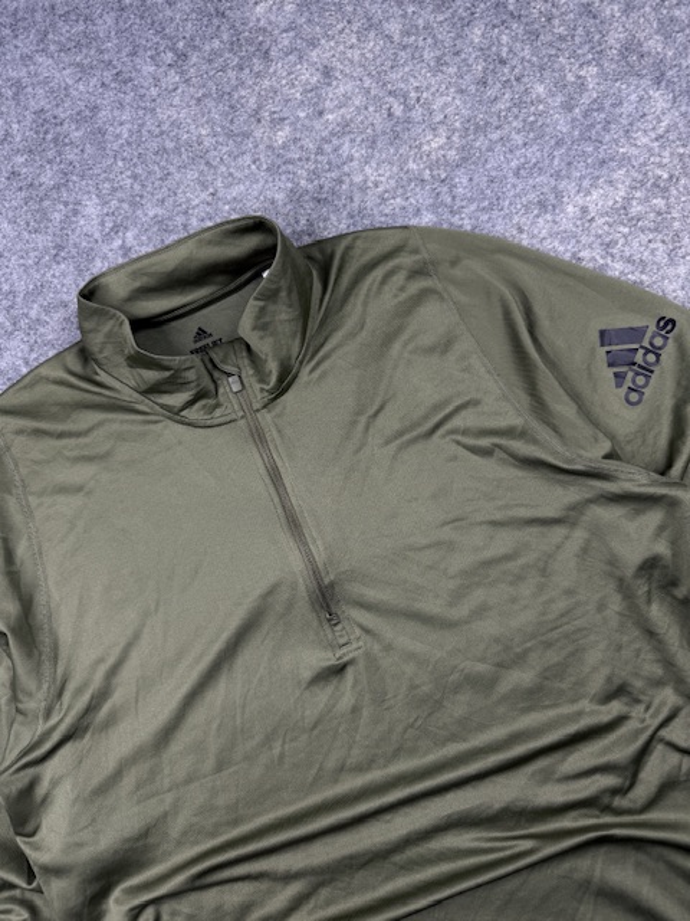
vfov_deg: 71.6
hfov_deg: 56.8
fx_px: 638
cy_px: 460
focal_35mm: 24
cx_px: 345
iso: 50
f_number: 1.78
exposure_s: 1/132
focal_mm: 6.76
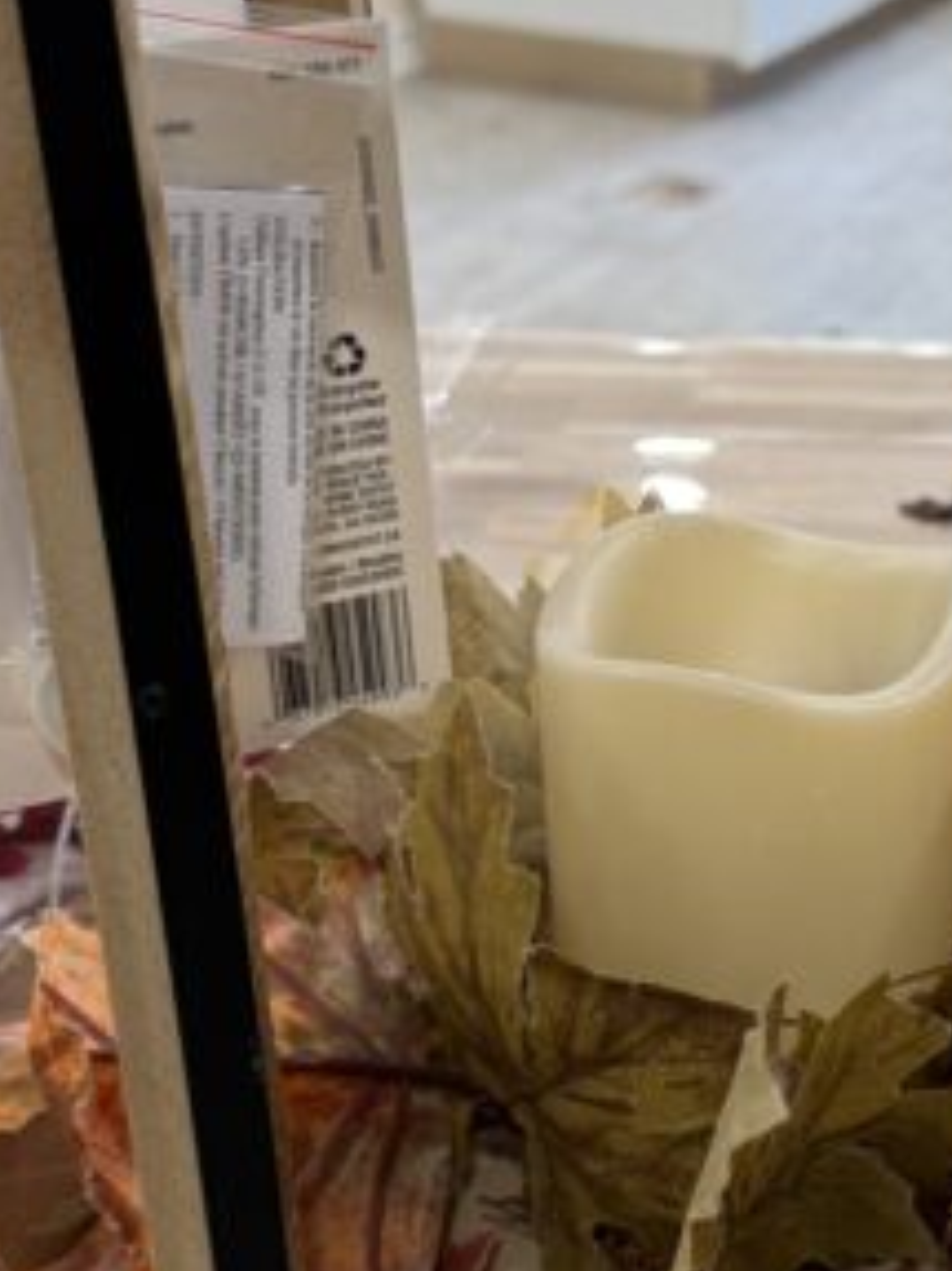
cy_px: 682
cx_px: 859
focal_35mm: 67
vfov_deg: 29.0
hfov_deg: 21.4
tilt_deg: -26.8
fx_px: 2459
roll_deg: +0.2
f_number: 1.78
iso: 125
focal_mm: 6.76
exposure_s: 1/60
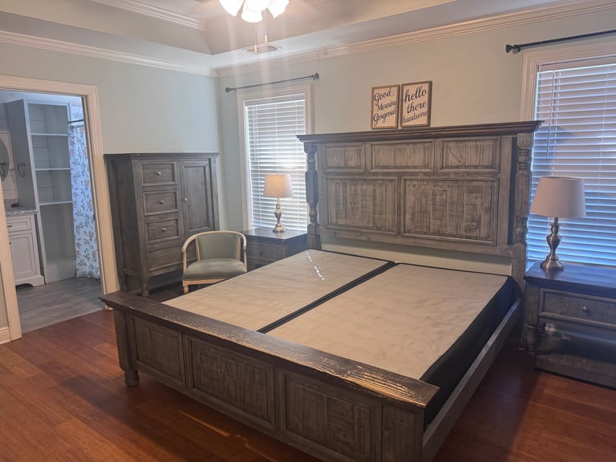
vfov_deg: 56.8
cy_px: 231
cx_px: 308
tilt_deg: -9.1
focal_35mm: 24
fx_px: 427
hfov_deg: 71.6
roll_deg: +0.9
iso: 160
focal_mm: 6.76
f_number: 1.78
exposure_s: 1/60
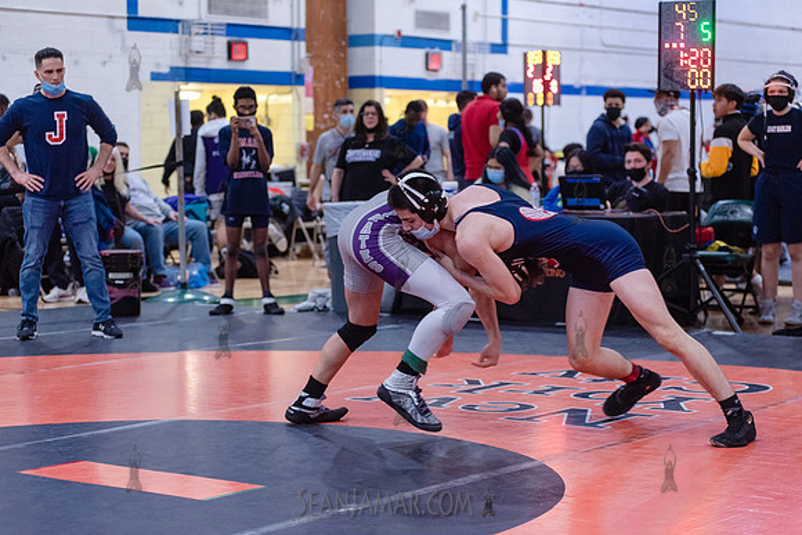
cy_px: 268
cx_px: 401
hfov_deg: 25.4
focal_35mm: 80
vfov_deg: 17.1
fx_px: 1783
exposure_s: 1/400
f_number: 3.5
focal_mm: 80
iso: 4000
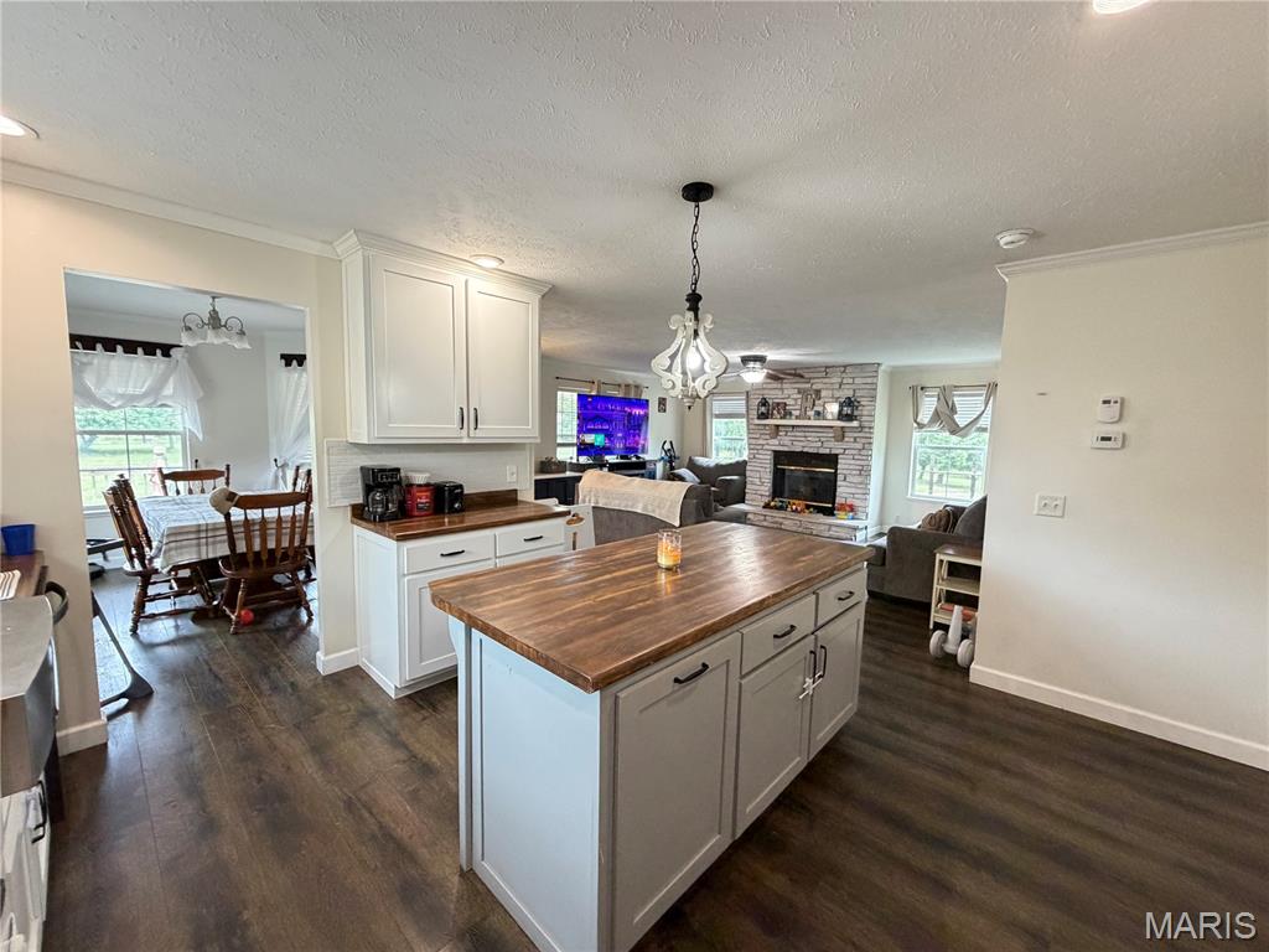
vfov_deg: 85.7
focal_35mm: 14
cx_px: 634
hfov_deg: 102.1
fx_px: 513
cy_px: 476
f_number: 2.2
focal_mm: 2.22
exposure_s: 1/60
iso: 500
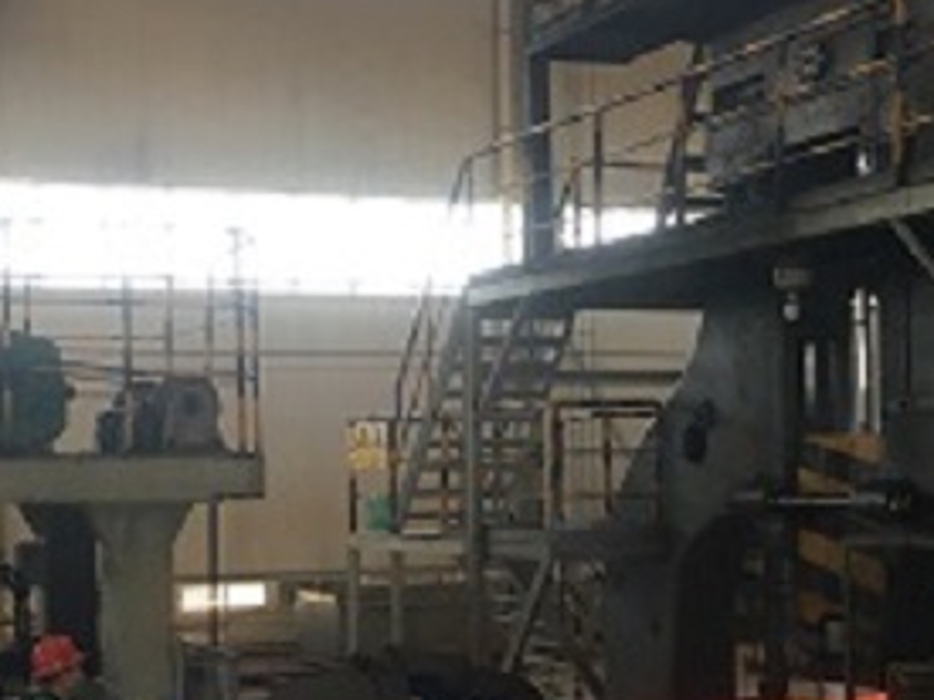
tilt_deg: -0.1
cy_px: 486
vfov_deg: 22.8
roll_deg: +0.4
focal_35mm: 64
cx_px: 309
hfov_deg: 30.1
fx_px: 1726
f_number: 2.2
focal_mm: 4.15
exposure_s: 1/33
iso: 40
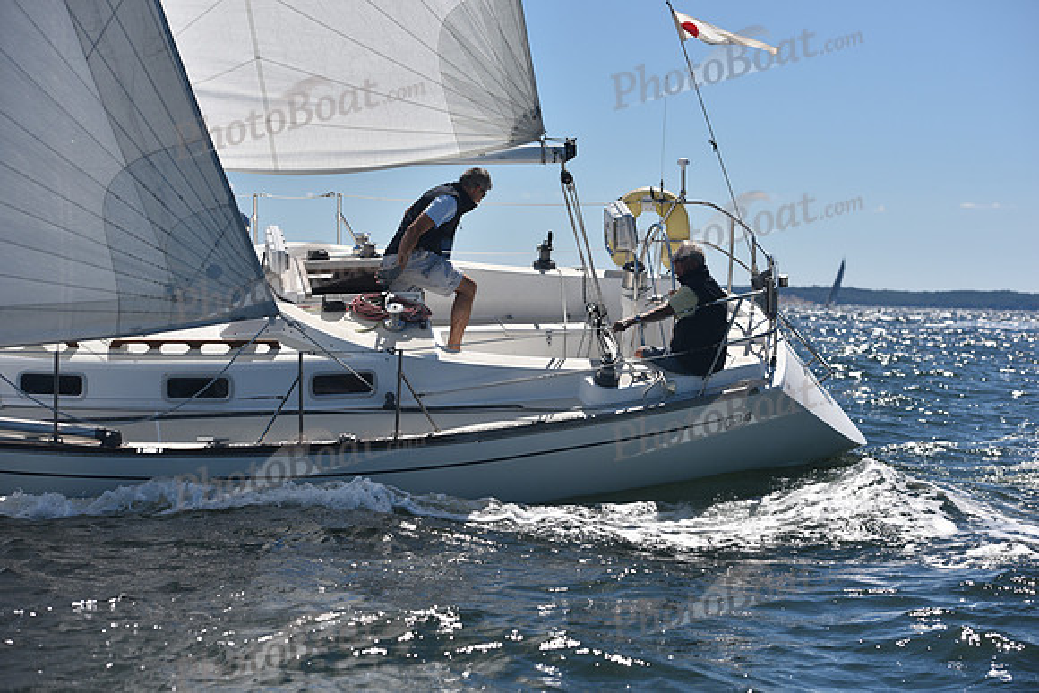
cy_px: 346
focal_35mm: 90
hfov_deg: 22.6
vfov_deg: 15.2
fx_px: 2598
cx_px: 520
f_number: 5.6
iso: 200
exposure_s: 1/1000
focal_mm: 90
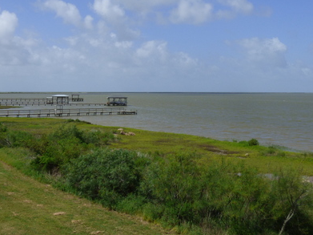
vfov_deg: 26.8
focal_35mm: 54
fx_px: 488
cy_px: 72
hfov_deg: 35.4
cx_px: 124
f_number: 4
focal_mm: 5.78
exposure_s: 1/1600
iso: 100
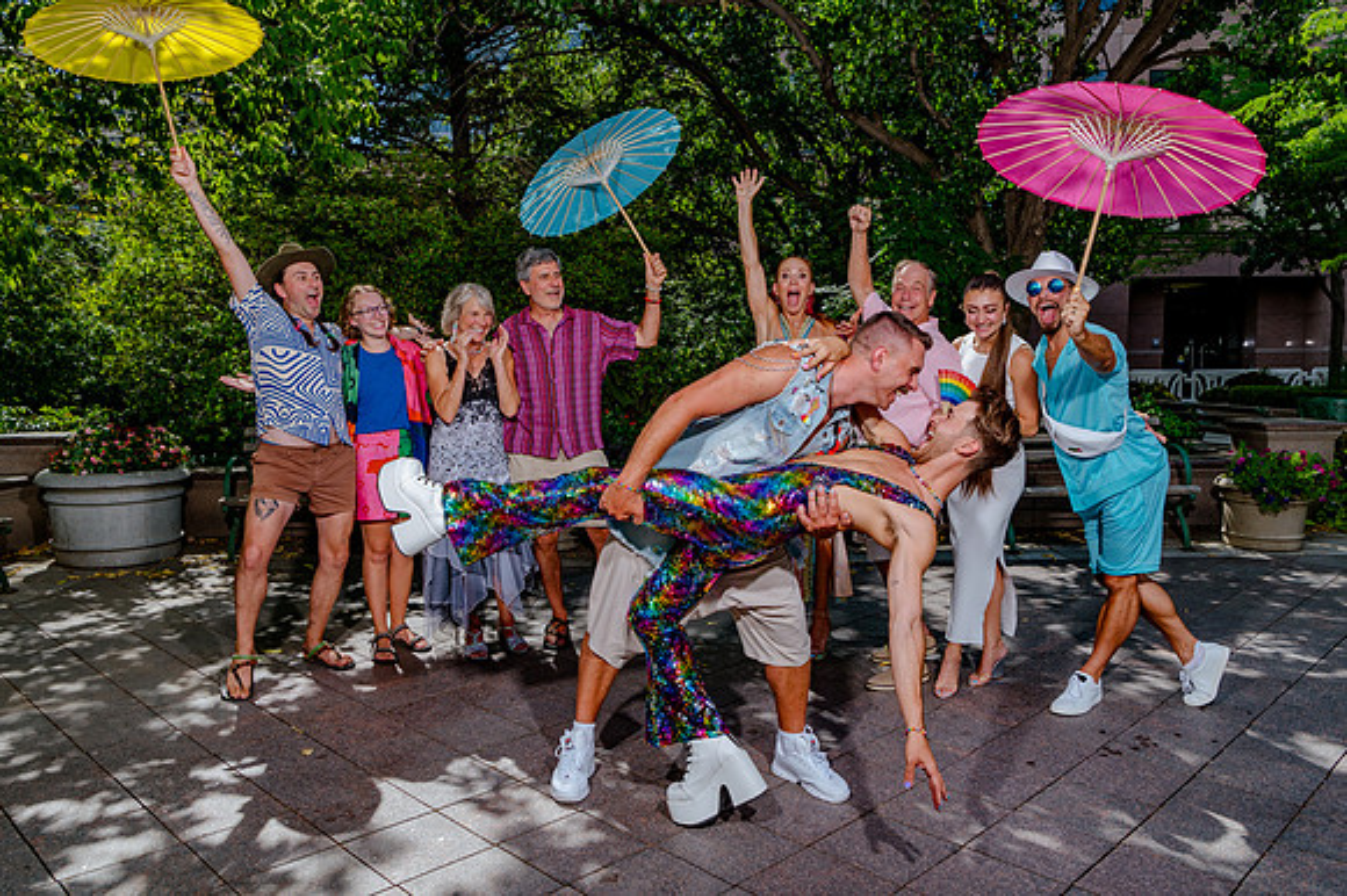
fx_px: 991
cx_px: 675
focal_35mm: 26
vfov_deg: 48.6
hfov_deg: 68.4
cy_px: 487
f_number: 8
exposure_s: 1/320
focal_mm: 24
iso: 200
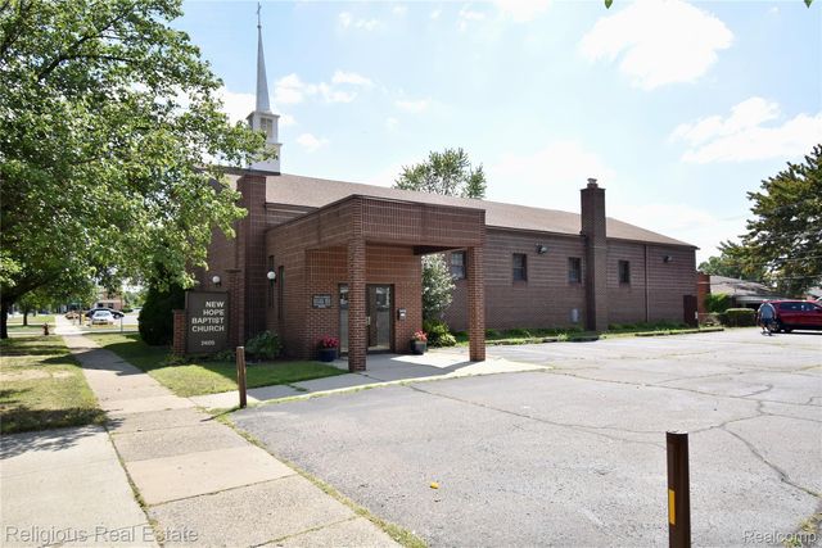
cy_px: 274
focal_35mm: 22
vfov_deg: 56.2
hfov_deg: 77.3
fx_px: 514
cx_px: 411
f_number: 5
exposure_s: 1/1600
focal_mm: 15
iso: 560
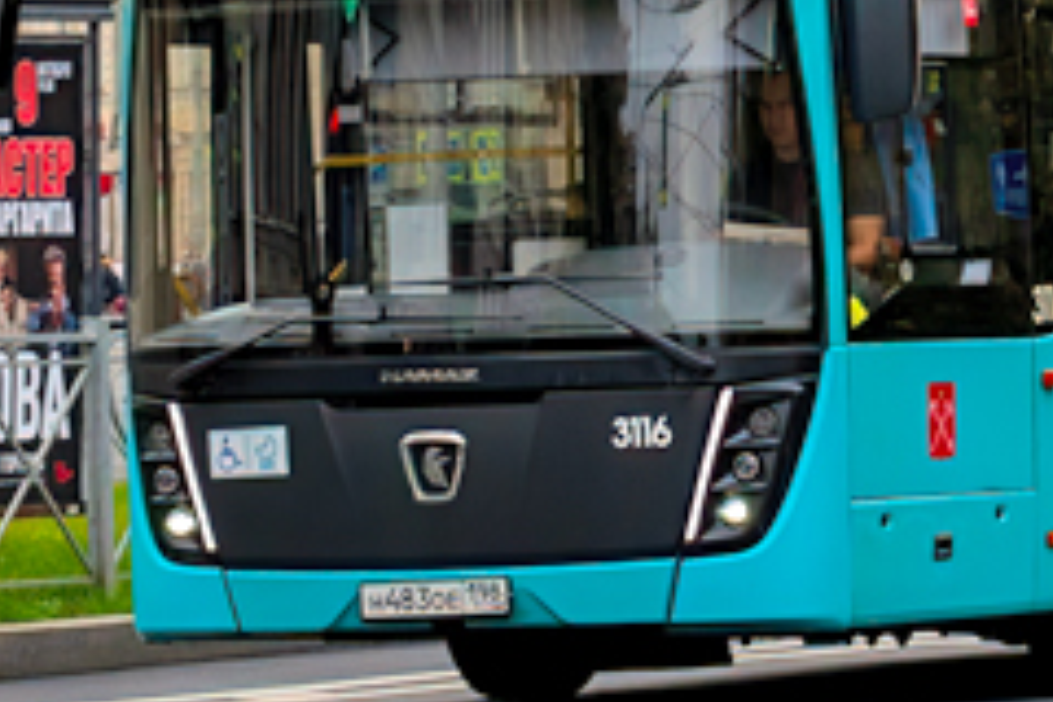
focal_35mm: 313
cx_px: 851
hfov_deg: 6.6
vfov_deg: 4.3
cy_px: -588
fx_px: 9155
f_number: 5
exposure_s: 1/640
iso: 320
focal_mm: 50
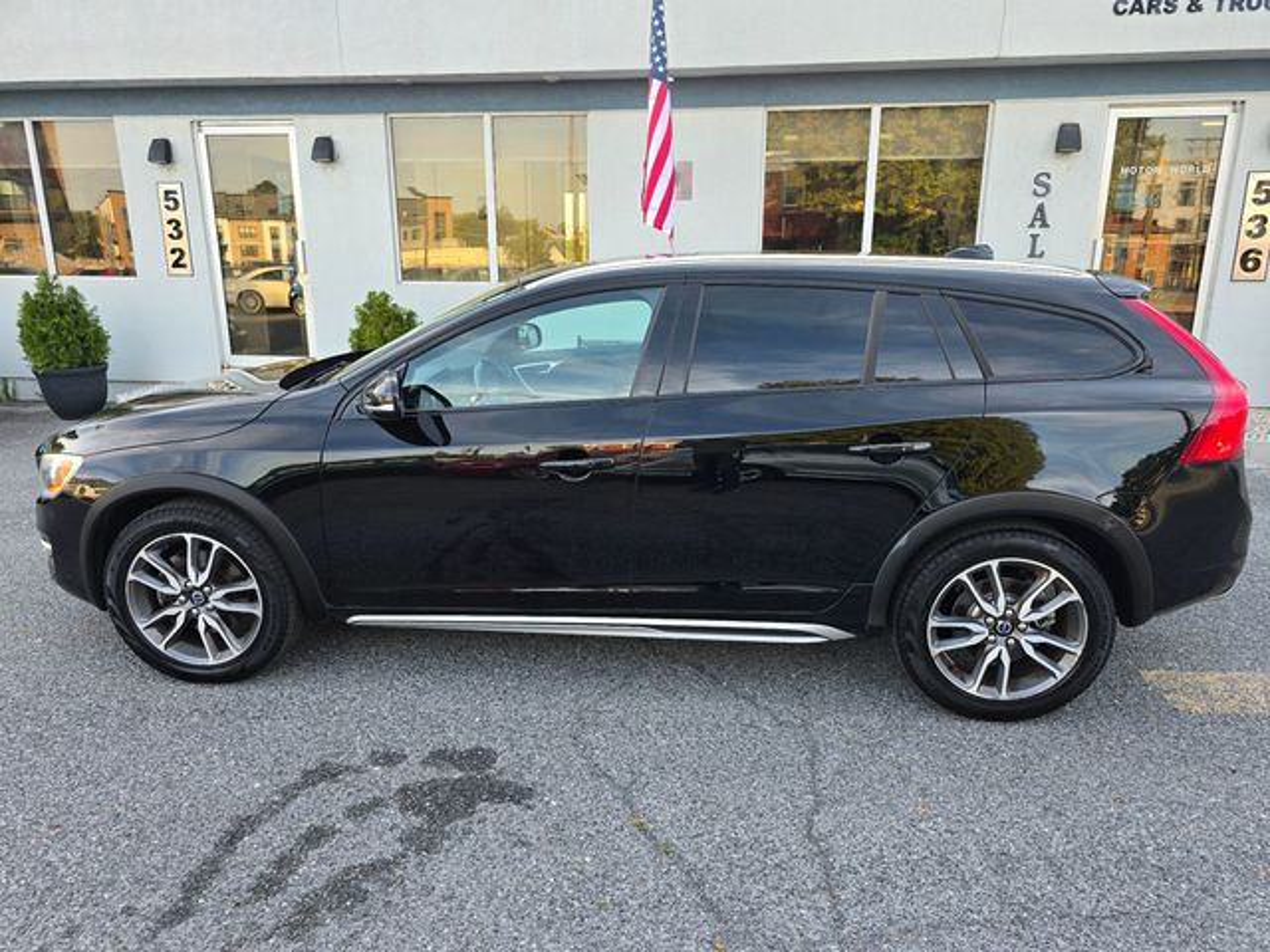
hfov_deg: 73.9
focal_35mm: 23
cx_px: 635
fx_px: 844
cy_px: 476
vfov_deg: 58.9
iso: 40
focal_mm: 6.3
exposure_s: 1/180
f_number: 1.7
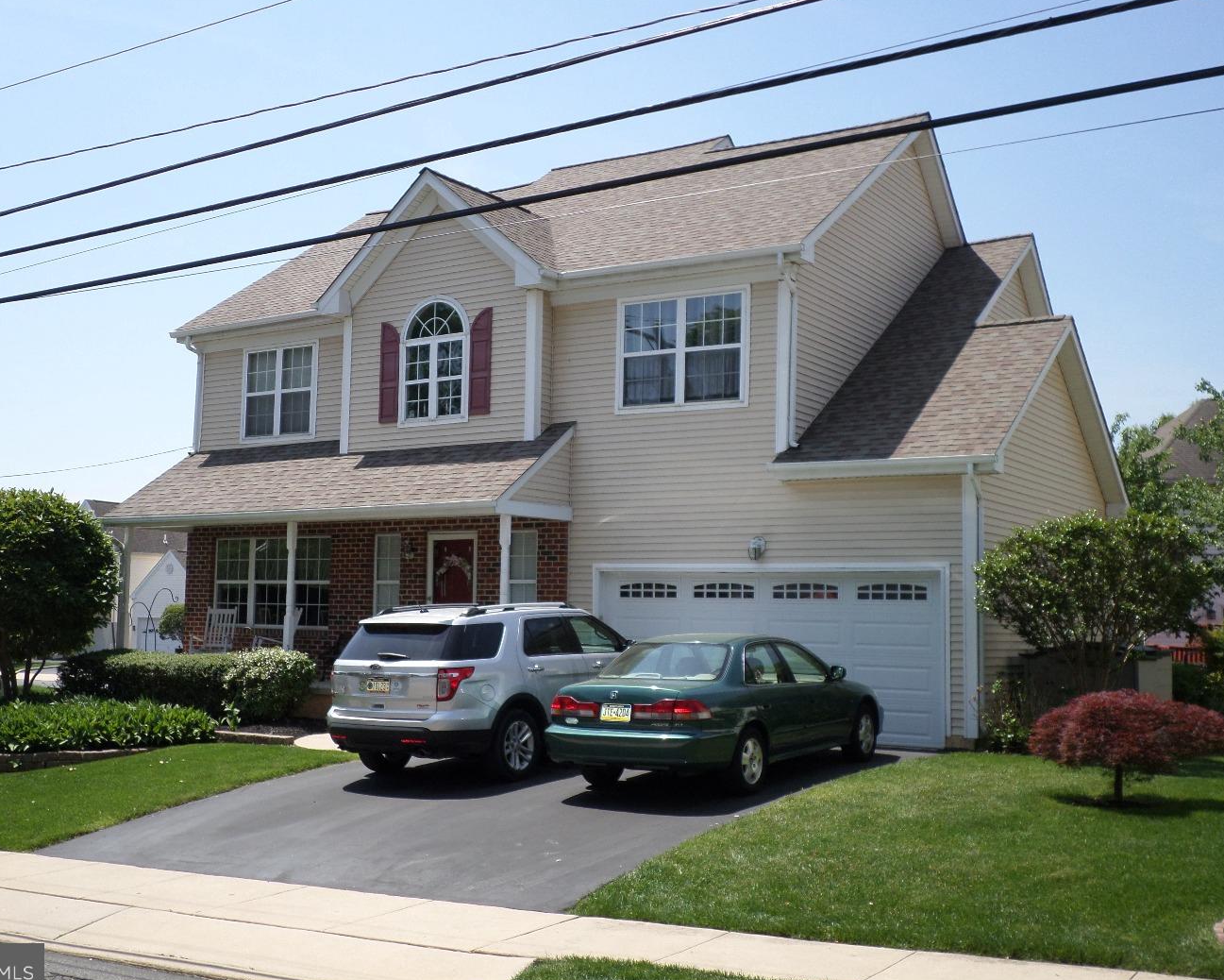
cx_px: 559
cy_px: 488
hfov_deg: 46.8
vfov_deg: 38.2
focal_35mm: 39
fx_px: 1413
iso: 100
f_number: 3
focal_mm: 6.5
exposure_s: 1/1000
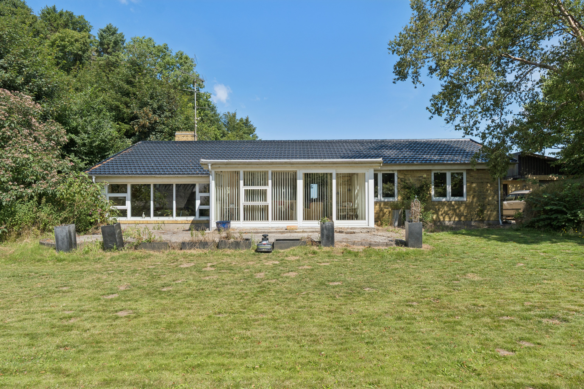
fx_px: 414
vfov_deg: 50.4
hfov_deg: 70.4
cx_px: 292
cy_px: 194
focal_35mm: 26
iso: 250
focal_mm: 17
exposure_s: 1/800
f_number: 8
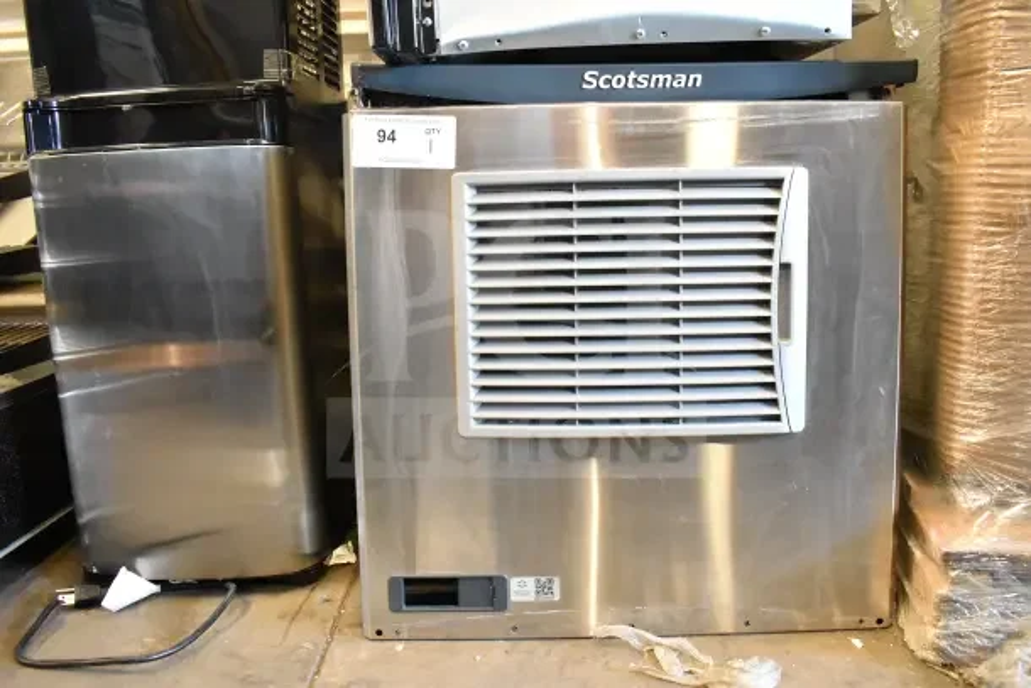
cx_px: 516
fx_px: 773
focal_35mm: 27
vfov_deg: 48.0
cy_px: 344
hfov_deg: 67.4
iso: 6400
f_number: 4.5
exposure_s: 1/80
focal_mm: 18
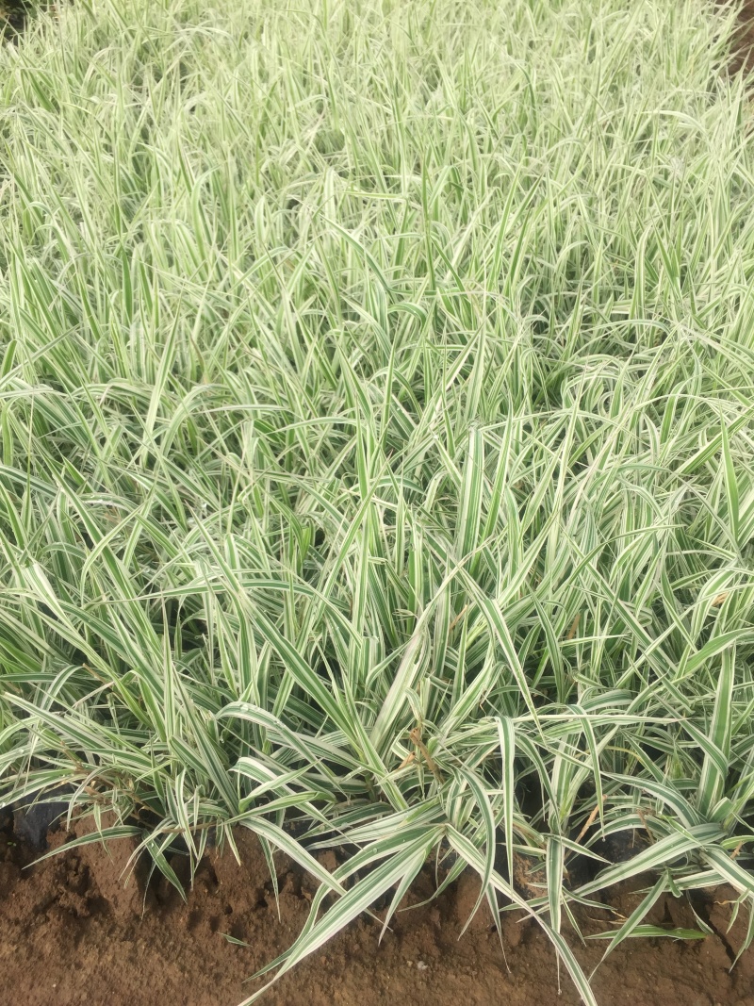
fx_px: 842
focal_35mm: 29
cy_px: 503
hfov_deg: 48.2
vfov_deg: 61.7
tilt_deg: -45.3
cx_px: 377
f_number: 2.2
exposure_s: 1/1647
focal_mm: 4.15
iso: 32
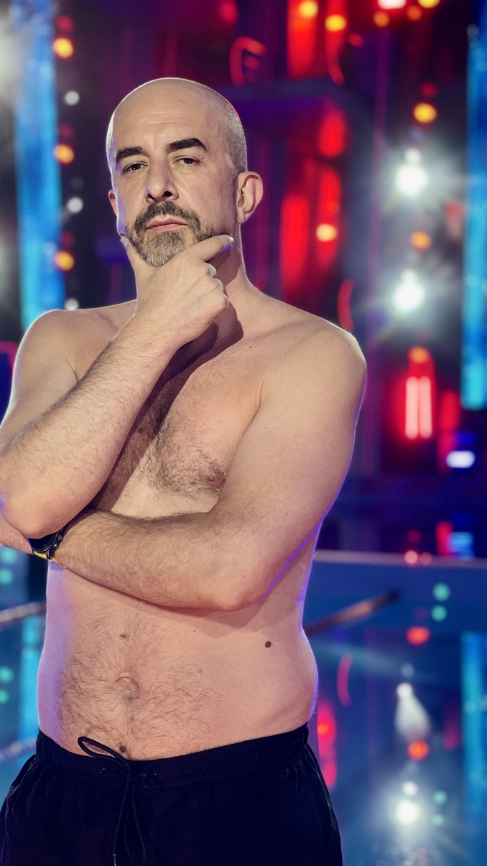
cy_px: 432
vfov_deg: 30.2
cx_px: 213
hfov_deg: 17.2
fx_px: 1608
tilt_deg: -1.6
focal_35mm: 70
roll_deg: -0.9
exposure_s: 1/120
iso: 100
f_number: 2.2
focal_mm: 7.5
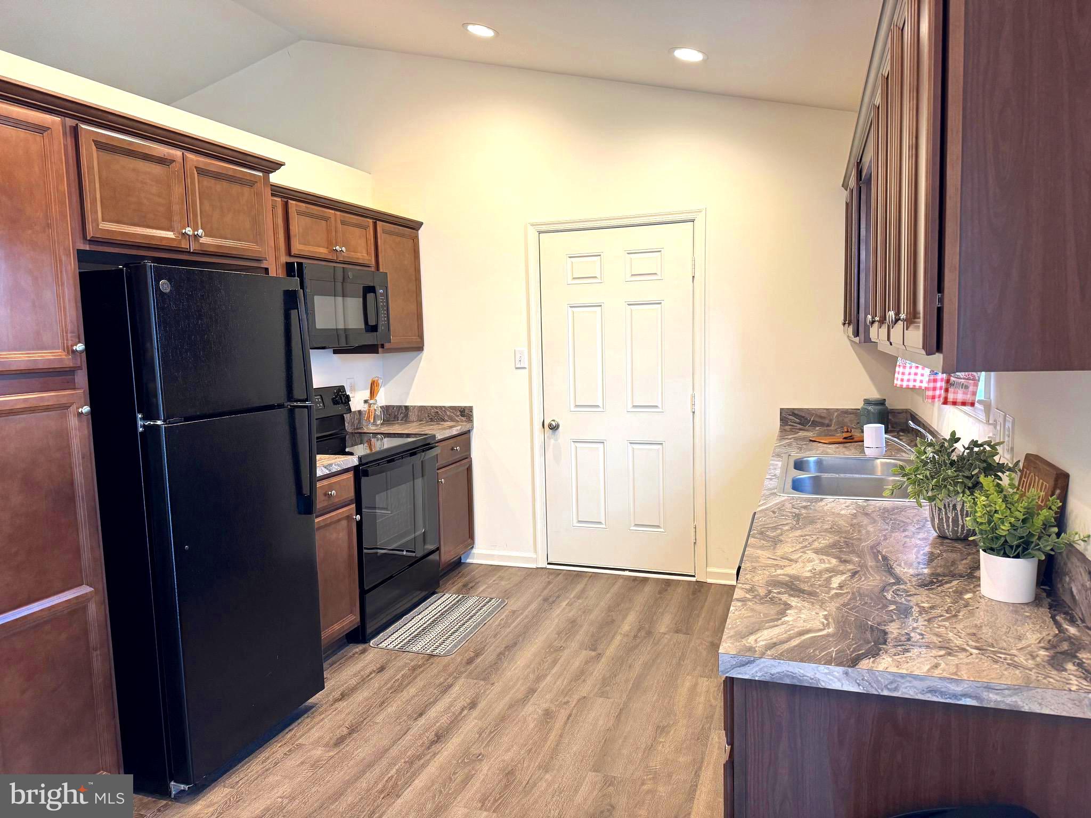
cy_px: 409
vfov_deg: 56.8
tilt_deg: -6.2
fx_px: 756
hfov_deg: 71.6
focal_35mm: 24
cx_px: 546
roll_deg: +1.4
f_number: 1.78
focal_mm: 6.76
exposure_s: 1/120
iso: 200
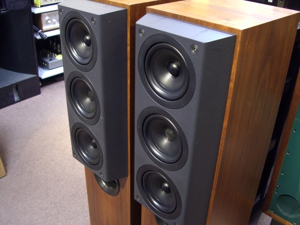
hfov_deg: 49.0
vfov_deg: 37.7
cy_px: 112
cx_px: 150
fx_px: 329
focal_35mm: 38
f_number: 2.8
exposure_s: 1/6
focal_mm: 7.9
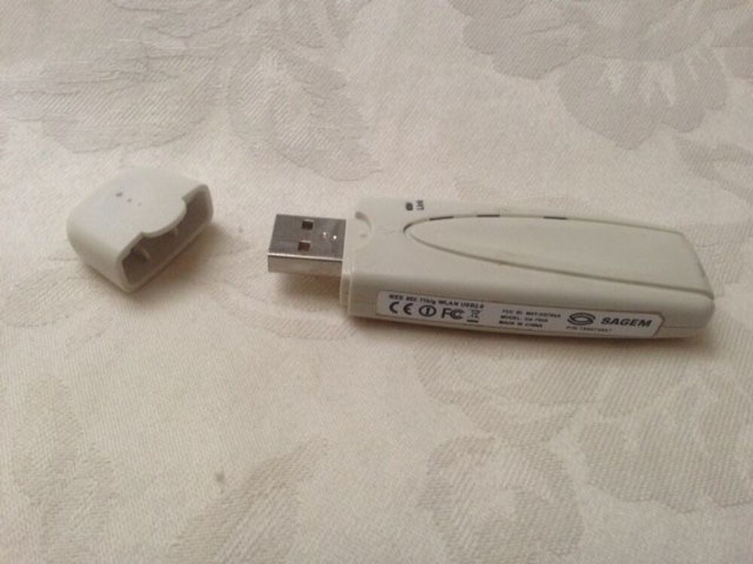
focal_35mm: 33
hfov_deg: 55.4
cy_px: 282
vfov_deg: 42.9
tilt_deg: -64.8
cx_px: 376
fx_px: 718
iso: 160
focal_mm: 4.12
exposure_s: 1/20
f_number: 2.4
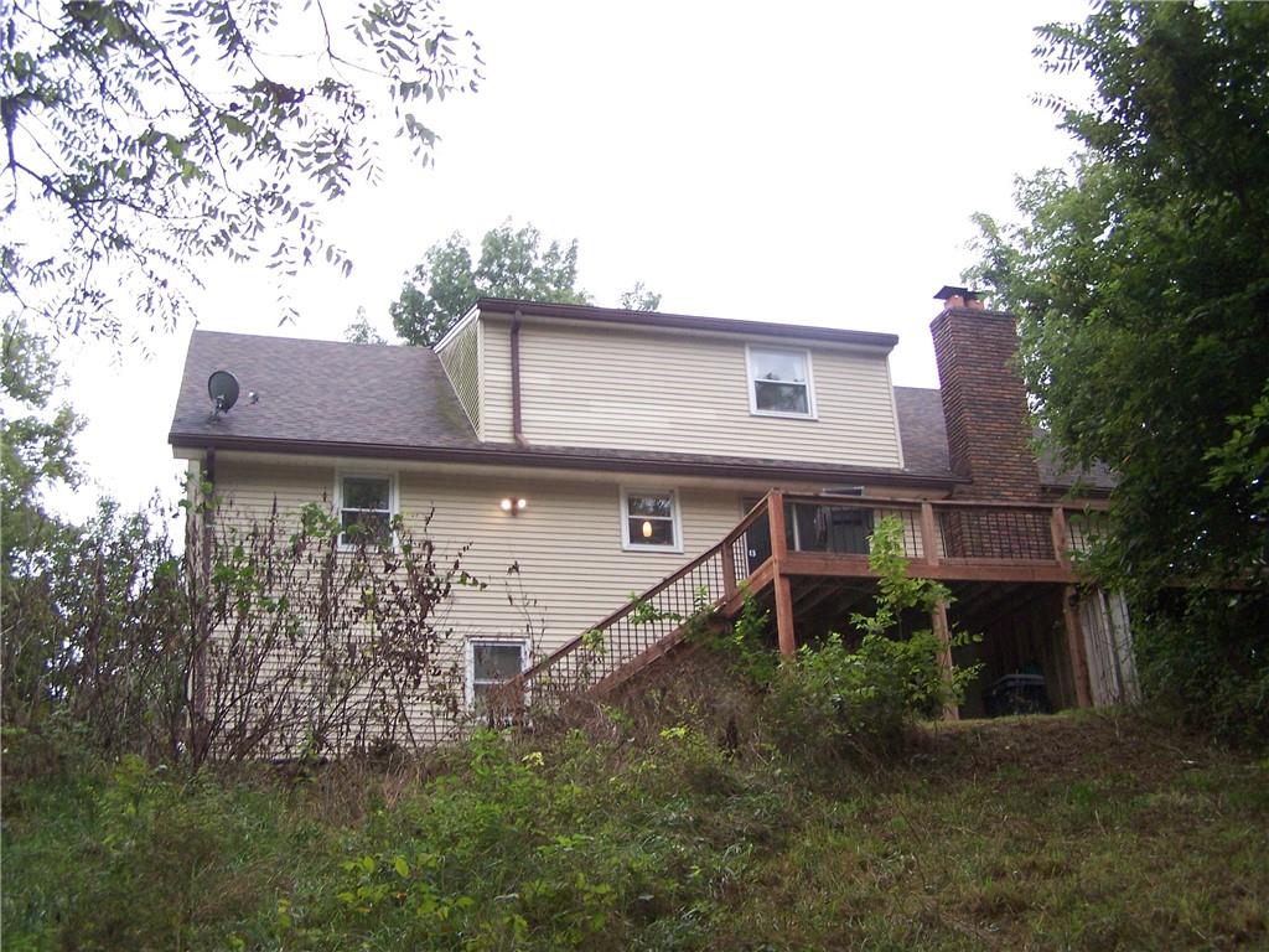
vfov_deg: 37.7
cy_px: 476
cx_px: 634
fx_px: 1393
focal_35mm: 38
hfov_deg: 49.0
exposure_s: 1/60
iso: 140
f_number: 2.8
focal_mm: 6.3
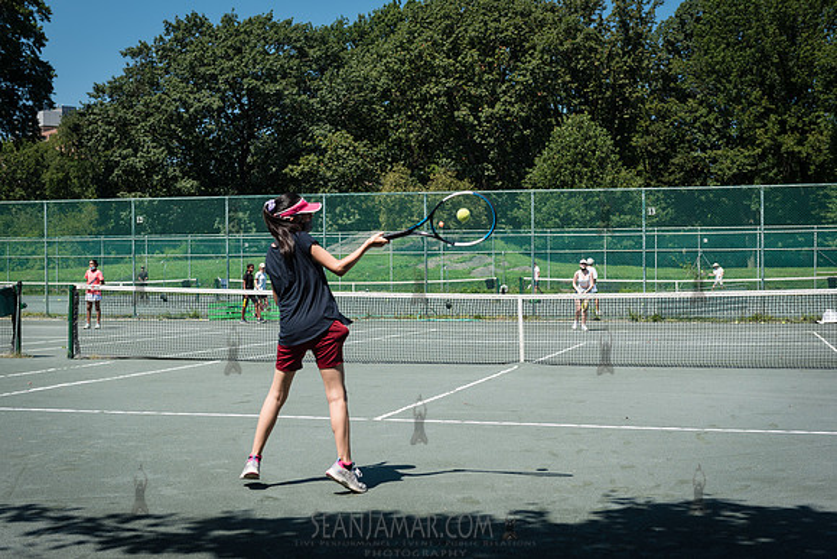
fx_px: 1209
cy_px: 280
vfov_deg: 26.0
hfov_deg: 38.2
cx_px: 418
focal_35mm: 52
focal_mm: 52
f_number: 4.5
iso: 125
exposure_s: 1/1000
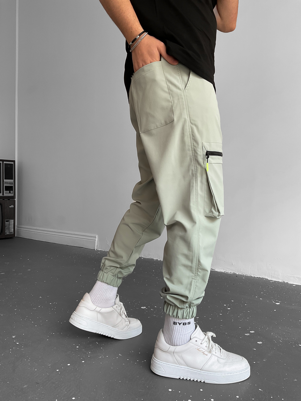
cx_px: 150
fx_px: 336
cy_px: 200
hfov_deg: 48.2
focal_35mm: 29
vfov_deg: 61.7
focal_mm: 3
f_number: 1.8
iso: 32
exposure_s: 1/120
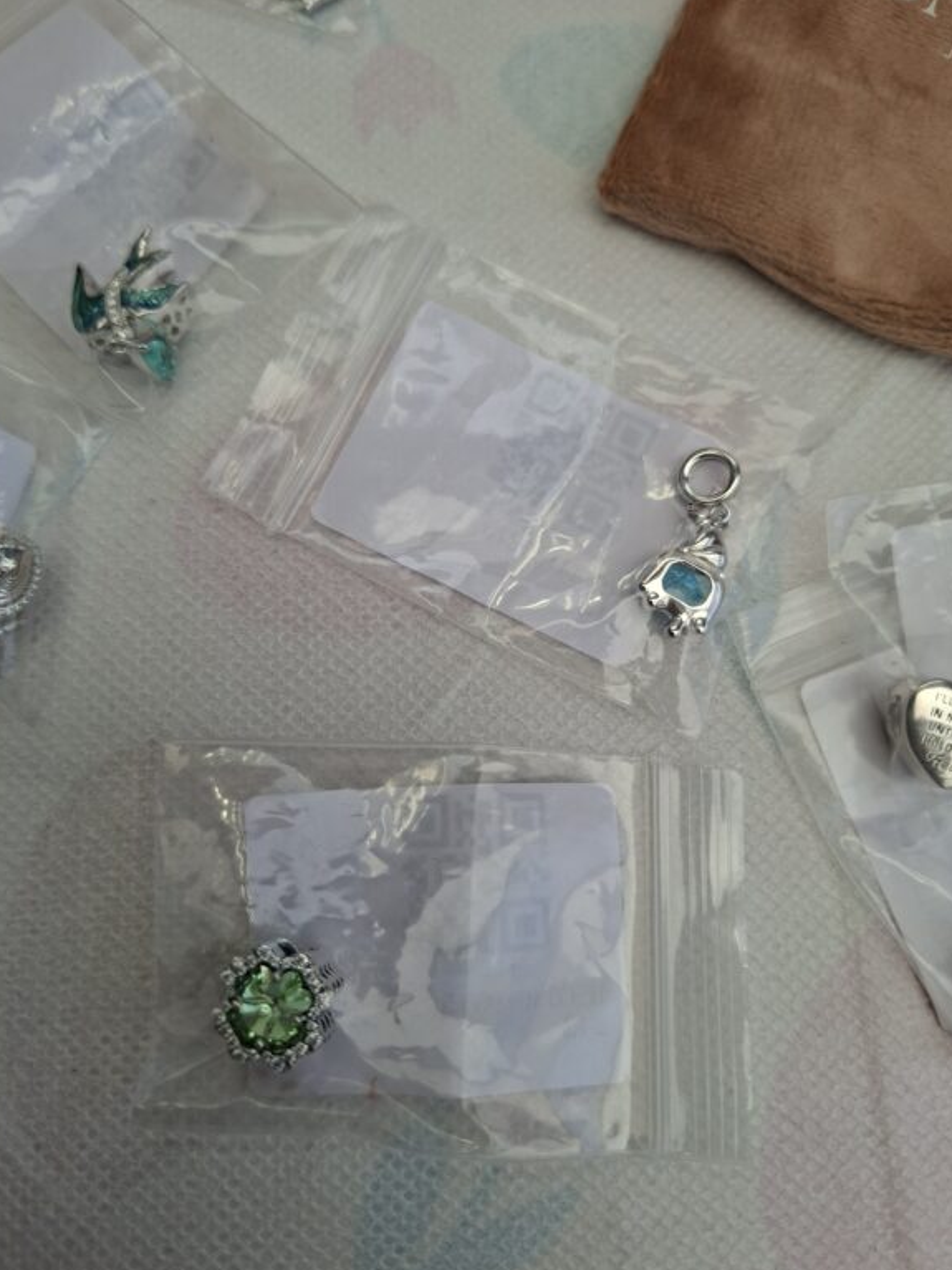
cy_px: 619
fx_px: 880
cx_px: 477
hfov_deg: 56.8
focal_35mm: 24
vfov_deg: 71.6
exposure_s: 1/545
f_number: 1.8
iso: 50
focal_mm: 5.54
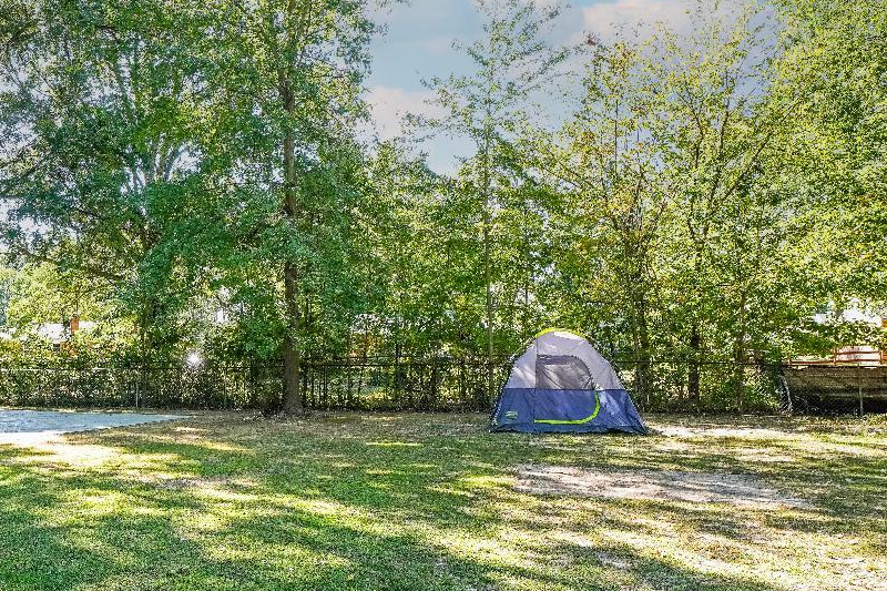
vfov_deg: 42.4
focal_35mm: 31
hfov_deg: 55.5
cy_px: 302
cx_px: 161
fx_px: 762
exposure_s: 1/100
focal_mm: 11
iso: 250
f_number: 8
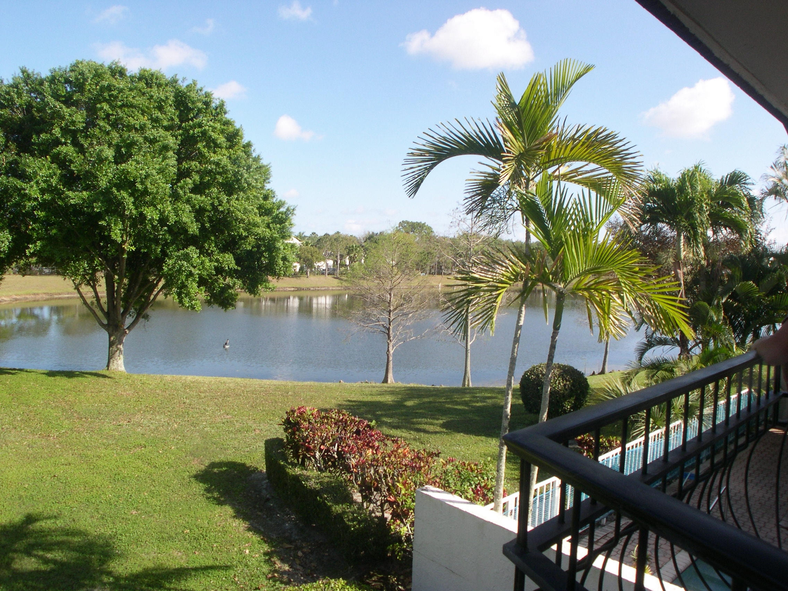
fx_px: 865
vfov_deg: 37.7
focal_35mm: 38
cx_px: 394
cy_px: 296
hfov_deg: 49.0
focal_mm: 8
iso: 100
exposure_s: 1/120
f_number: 7.6
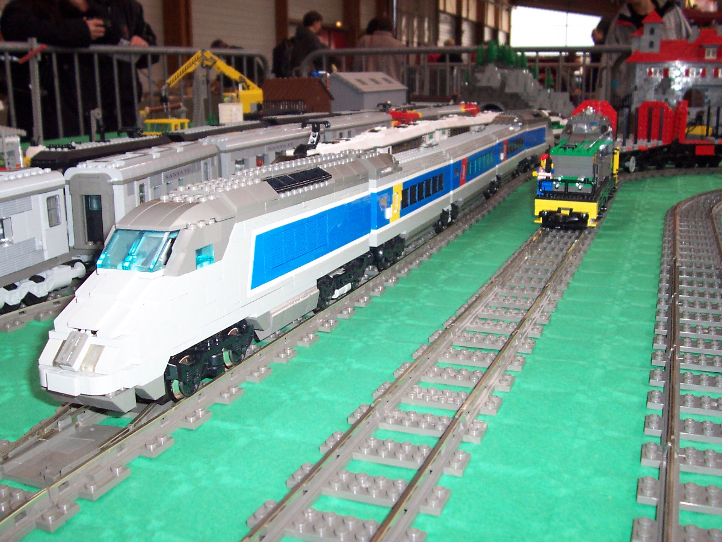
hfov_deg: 50.1
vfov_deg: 38.7
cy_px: 271
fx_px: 772
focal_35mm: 37
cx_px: 361
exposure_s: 1/60
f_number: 2.8
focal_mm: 5.6
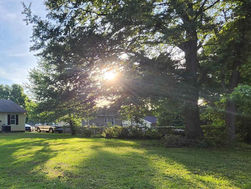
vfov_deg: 46.9
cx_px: 32
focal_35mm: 29
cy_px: 136
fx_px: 210
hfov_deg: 54.8
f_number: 2.2
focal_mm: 1.74
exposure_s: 1/384
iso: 40
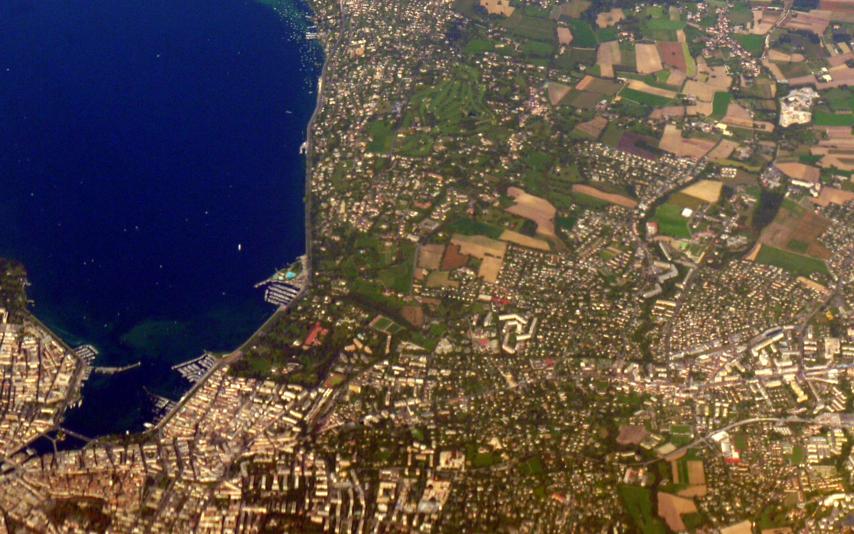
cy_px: -23
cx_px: 264
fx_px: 3212
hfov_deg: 15.1
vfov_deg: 9.4
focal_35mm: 138
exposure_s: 1/400
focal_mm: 37
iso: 100
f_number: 8
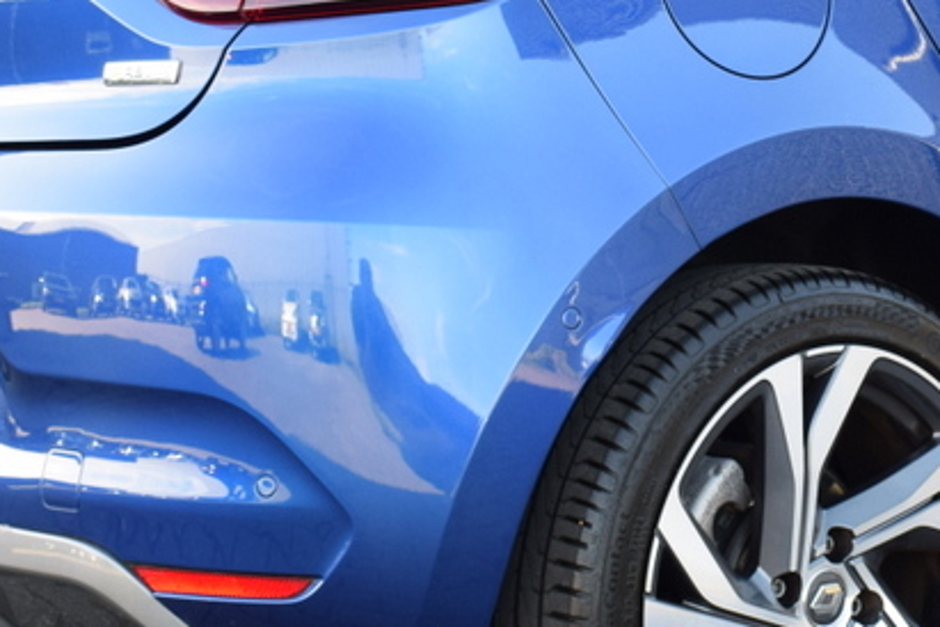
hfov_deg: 19.1
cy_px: 130
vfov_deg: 13.0
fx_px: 2741
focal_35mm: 105
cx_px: 858
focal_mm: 24
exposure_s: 1/125
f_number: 5.6
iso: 400
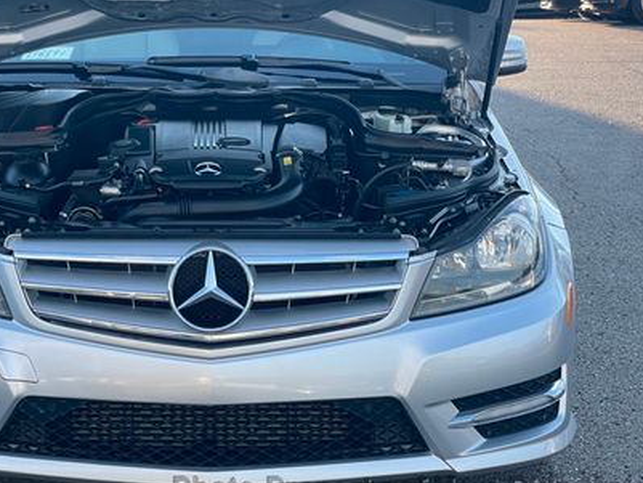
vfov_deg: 17.7
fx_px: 1542
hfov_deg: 23.5
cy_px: 138
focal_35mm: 83
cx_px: 220
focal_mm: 6
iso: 25
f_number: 2
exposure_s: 1/194
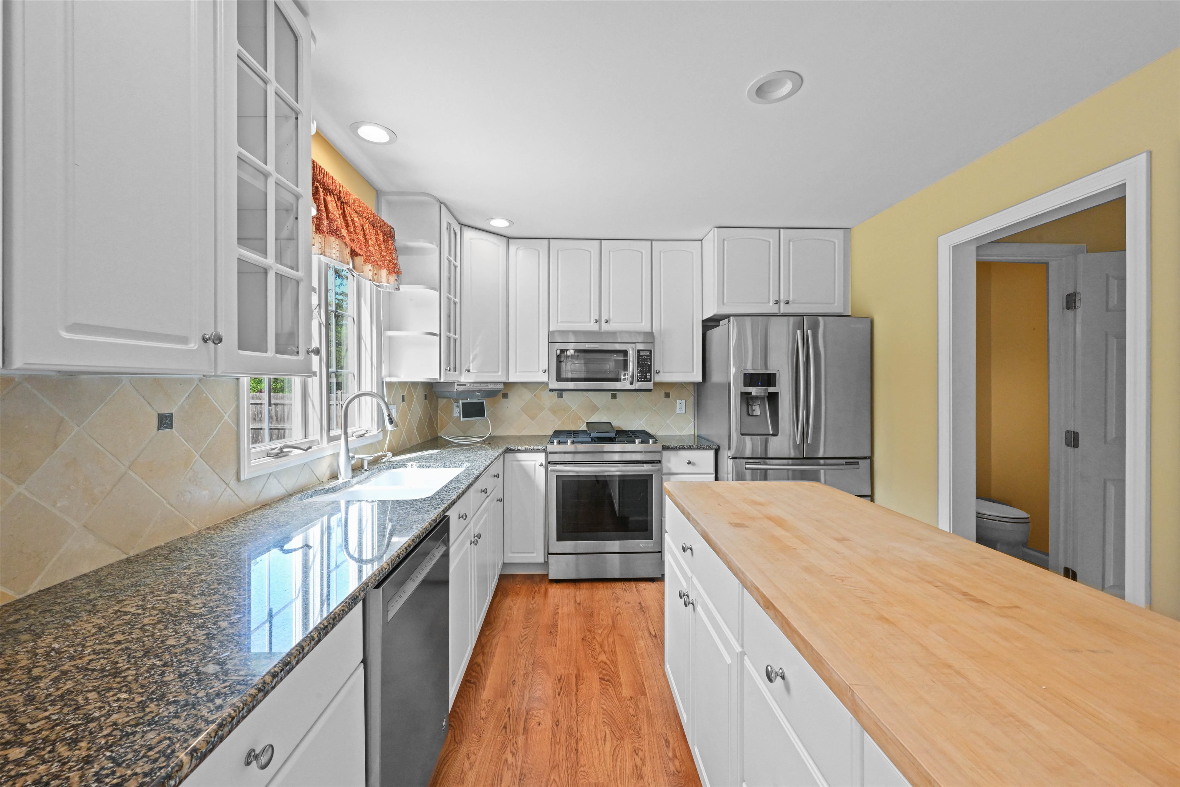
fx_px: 459
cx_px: 590
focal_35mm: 14
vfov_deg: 81.2
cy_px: 394
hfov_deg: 104.3
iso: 2000
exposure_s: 1/20
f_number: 14
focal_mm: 14
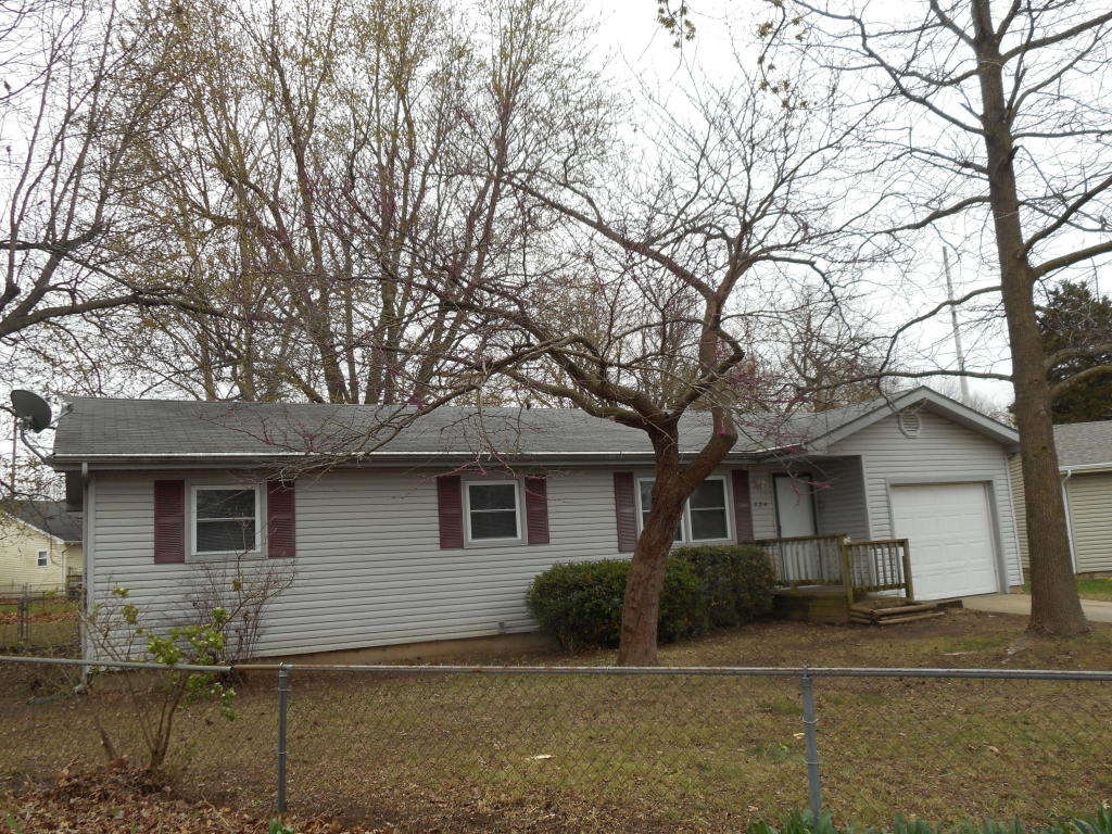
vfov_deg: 48.2
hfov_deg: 61.7
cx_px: 556
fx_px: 932
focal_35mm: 29
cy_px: 417
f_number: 4
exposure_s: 1/80
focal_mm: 5.2
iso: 80
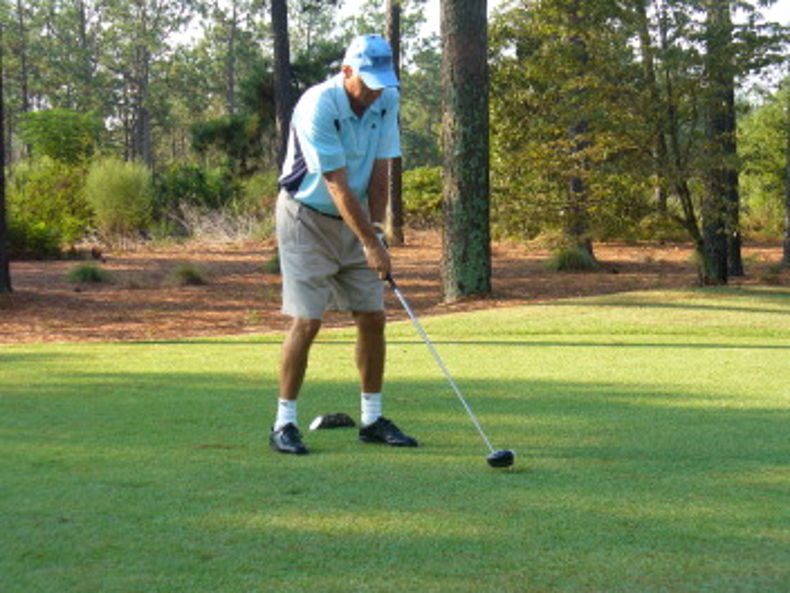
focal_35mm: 88
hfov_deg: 22.3
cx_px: 395
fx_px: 2008
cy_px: 296
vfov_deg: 16.8
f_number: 3.4
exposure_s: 1/200
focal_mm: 14.5
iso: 80
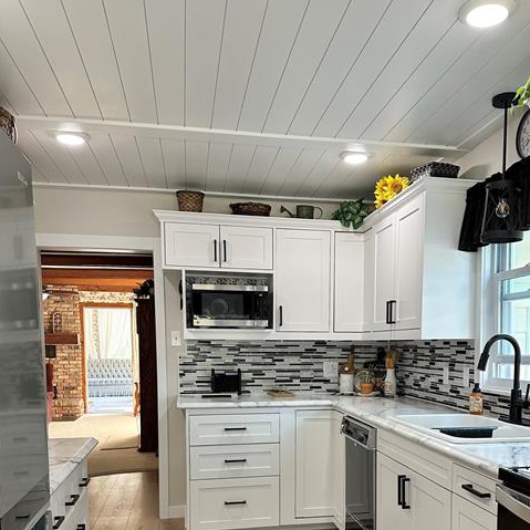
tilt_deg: -3.0
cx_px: 312
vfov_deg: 46.6
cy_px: 402
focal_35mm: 34
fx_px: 589
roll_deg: -1.3
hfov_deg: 48.2
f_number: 1.78
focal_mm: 6.86
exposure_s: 1/120
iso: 200
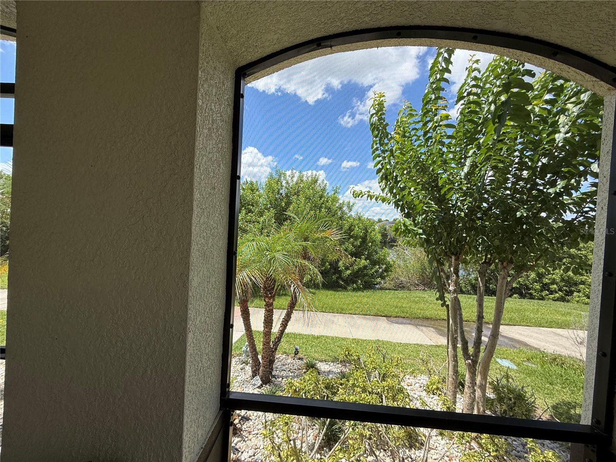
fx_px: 249
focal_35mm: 14
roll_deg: -3.5
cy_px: 231
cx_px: 308
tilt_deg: -0.8
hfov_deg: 102.1
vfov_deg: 85.7
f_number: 2.2
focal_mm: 2.22
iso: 50
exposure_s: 1/679
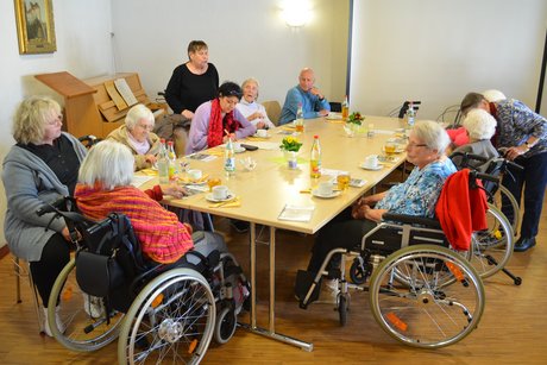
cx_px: 274
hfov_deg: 57.2
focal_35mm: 33
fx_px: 502
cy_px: 182
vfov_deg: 40.0
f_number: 3.8
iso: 800
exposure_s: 1/50
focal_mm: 22
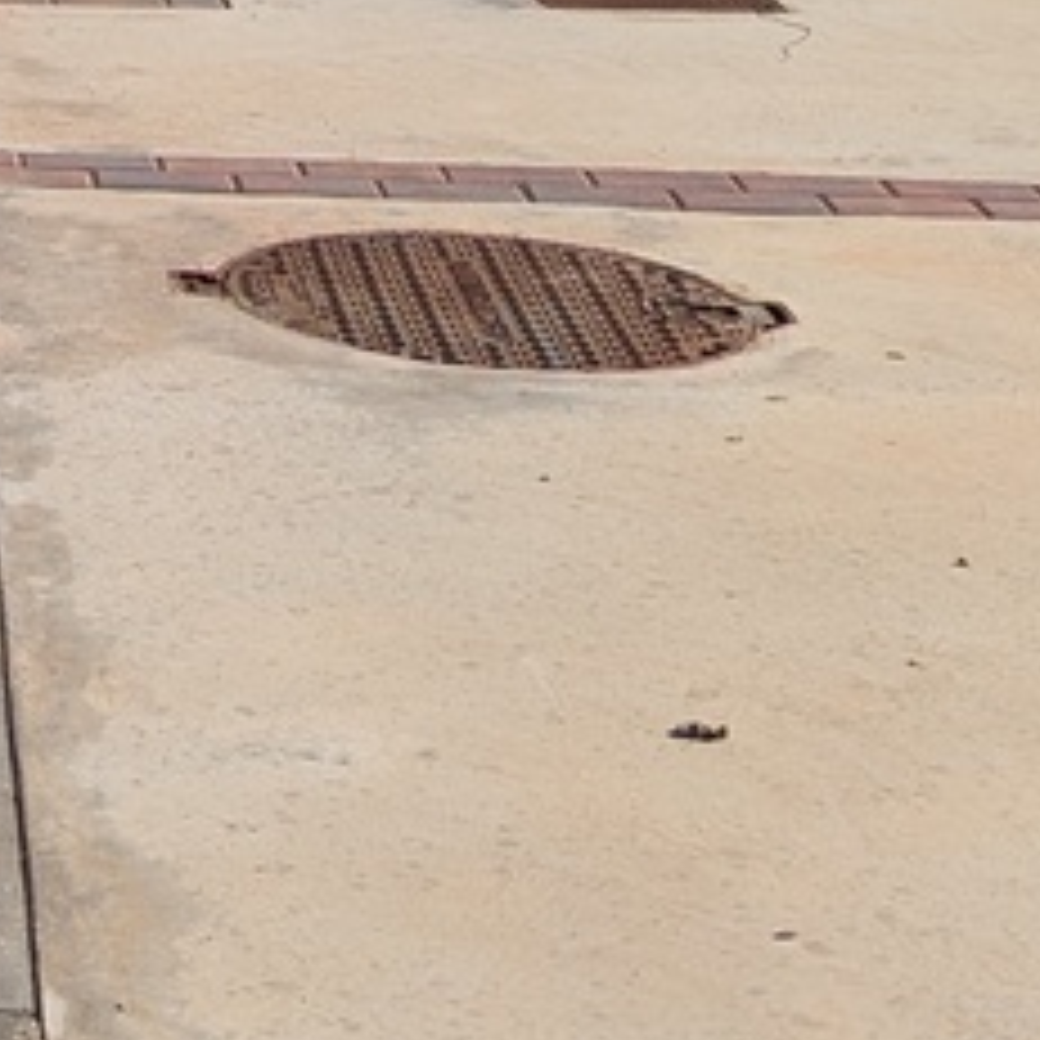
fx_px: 3977
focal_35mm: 117
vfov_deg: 14.3
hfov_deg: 13.3
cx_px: -876
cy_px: -297
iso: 41
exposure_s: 1/3774
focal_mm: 6.81
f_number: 1.85
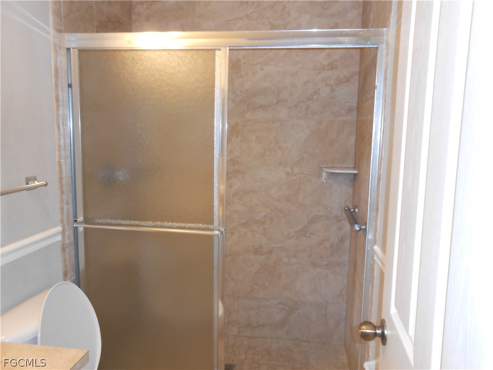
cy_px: 185
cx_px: 246
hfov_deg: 67.3
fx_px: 370
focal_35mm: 26
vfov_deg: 53.1
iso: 200
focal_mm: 4.6
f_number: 3.5
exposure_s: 1/25
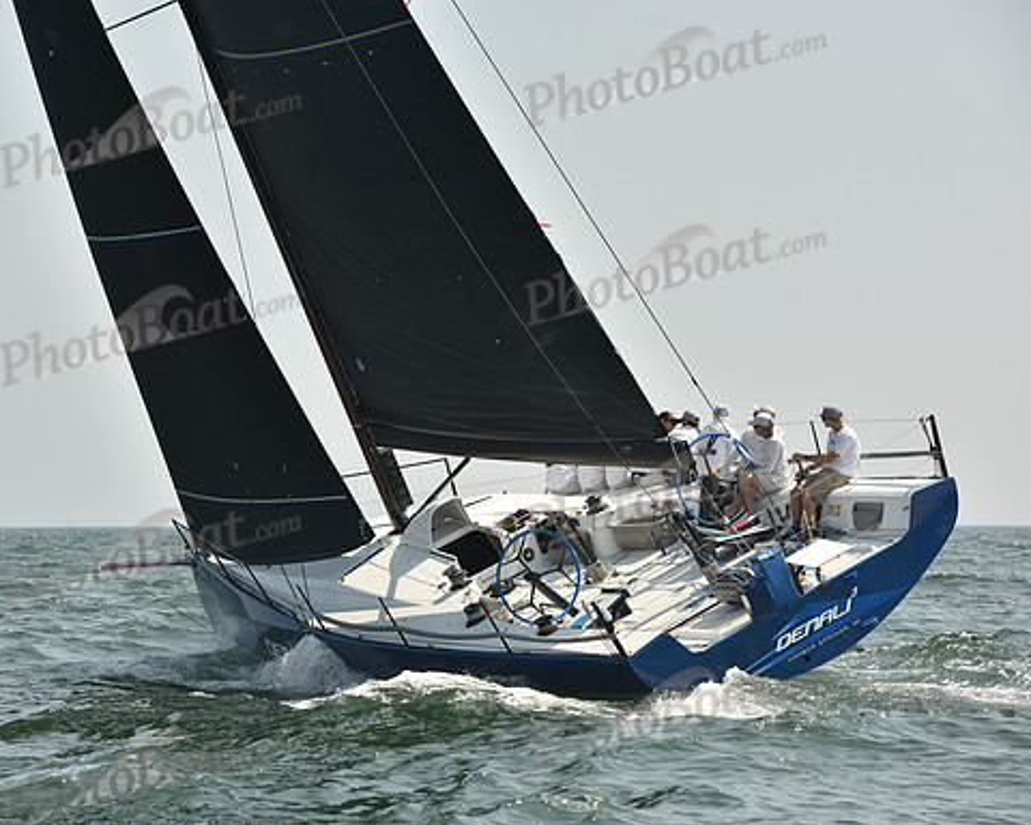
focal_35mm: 153
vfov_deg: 10.1
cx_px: 415
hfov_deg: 12.6
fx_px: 4669
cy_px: 411
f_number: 9
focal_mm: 135
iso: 250
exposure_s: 1/800
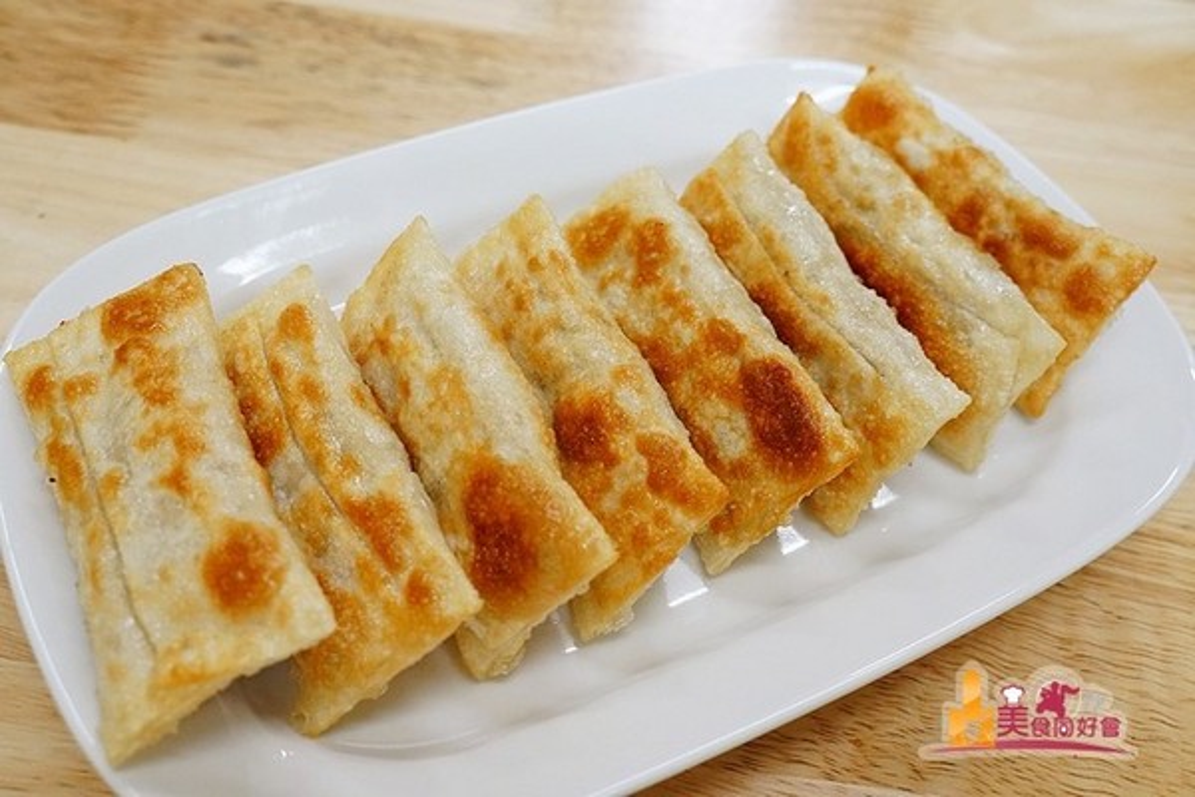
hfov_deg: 55.1
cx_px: 598
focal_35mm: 34
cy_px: 398
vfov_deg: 38.4
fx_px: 1145
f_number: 5
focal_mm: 23
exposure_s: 1/60
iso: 1600
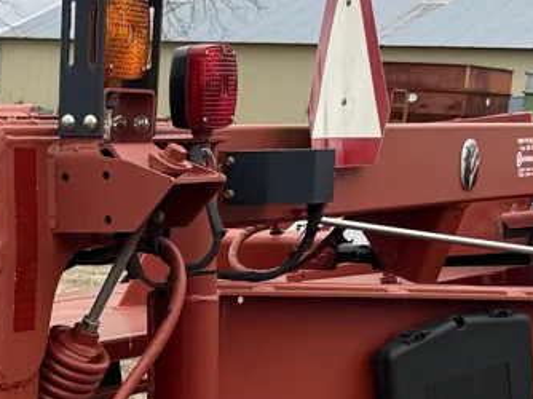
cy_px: 573
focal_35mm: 115
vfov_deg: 12.3
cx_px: -24
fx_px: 1769
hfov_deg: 16.7
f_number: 1.78
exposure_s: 1/219
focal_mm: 6.76
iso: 80
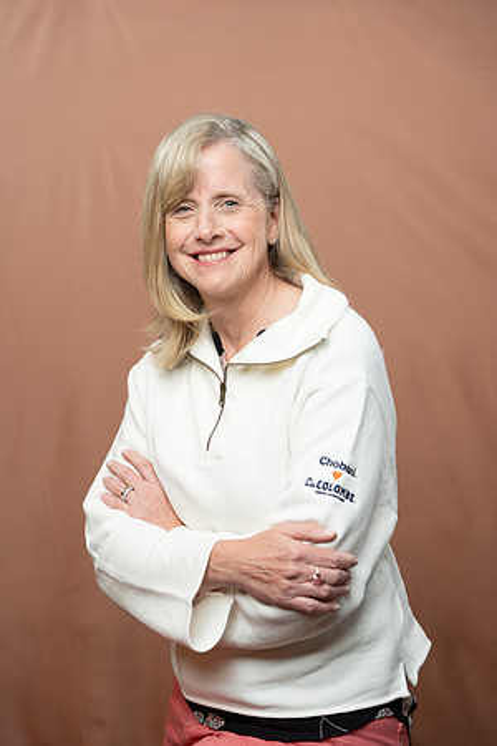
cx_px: 248
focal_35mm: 72
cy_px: 373
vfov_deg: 28.1
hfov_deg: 18.9
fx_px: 1491
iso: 320
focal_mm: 72
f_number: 4
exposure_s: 1/160
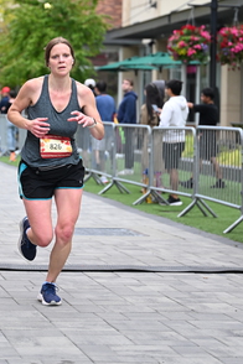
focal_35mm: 131
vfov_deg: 15.6
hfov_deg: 10.5
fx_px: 1326
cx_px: 69
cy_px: 93
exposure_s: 1/2000
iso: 640
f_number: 2.8
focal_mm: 70
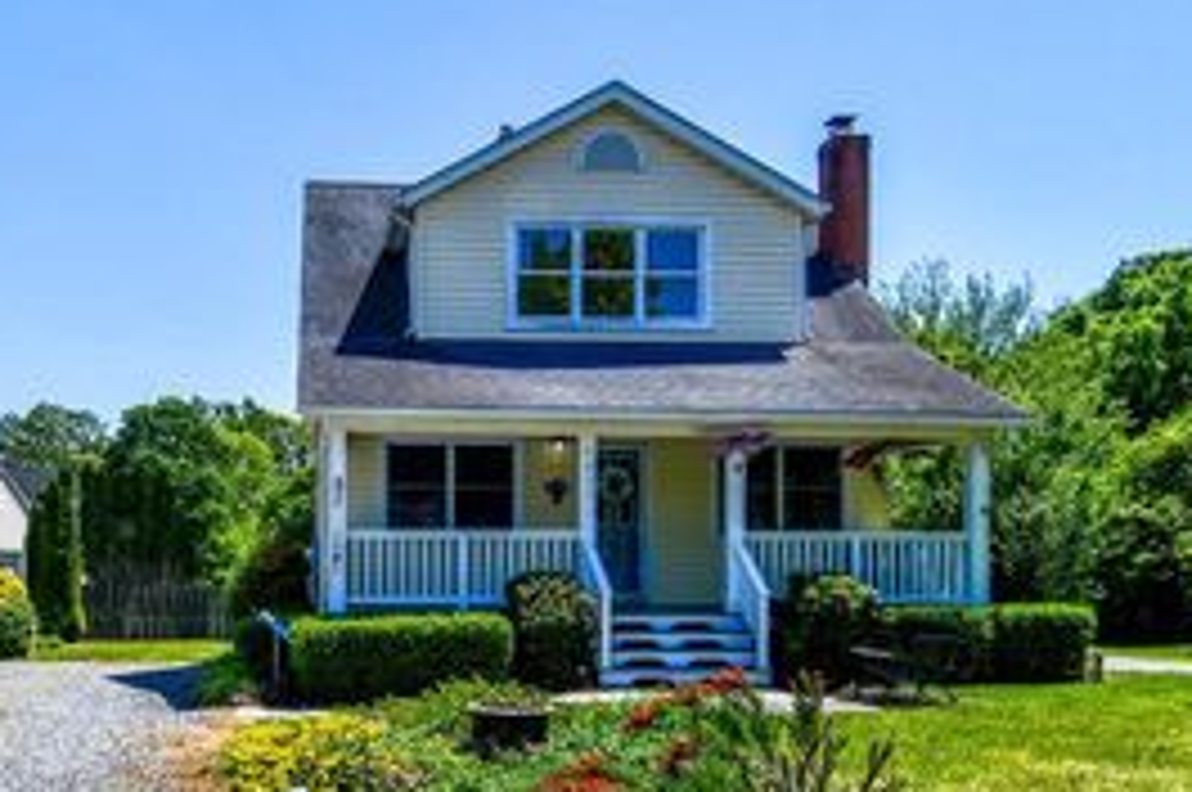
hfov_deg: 54.2
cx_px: 355
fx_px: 1124
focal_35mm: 34
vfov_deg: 38.0
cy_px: 578
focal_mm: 12
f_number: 9
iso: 100
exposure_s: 1/320
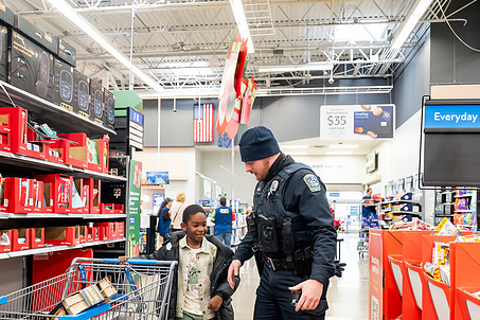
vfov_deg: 35.7
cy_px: 200
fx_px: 493
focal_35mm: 37
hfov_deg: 51.8
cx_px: 212
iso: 3200
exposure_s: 1/320
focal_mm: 28
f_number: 3.5
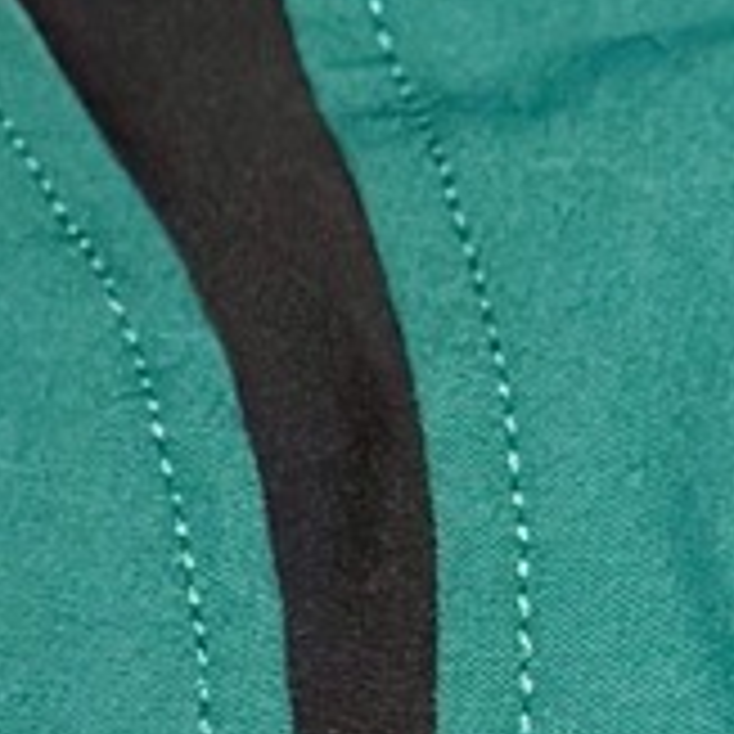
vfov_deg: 13.2
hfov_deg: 14.9
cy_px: 1387
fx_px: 2807
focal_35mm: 117
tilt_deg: -65.9
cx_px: 385
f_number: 1.78
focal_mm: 6.76
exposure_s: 1/52
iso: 800
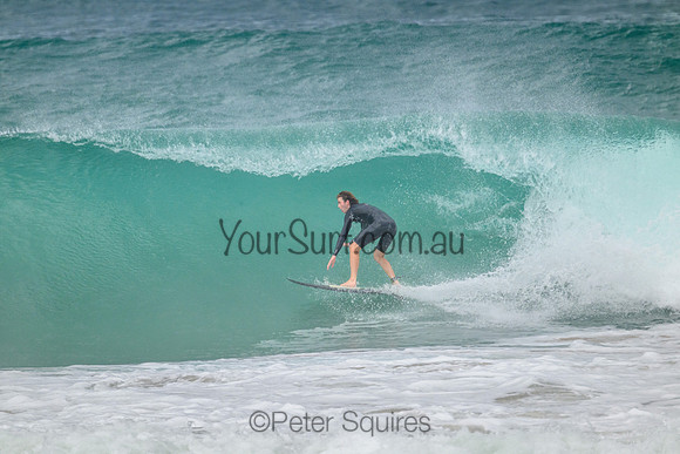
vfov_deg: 1.7
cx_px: 340
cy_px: 227
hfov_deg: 2.6
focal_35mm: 800
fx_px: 15114
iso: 1250
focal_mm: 800
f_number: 11
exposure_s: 1/2000
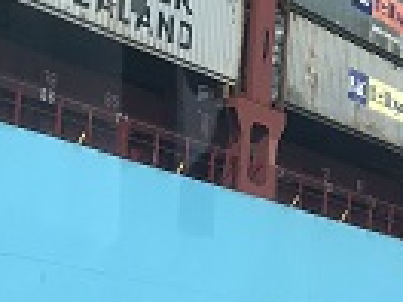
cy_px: -64
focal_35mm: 170
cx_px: 617
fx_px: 1979
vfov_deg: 8.6
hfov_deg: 11.1
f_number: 1.8
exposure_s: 1/638
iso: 20
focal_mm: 3.99
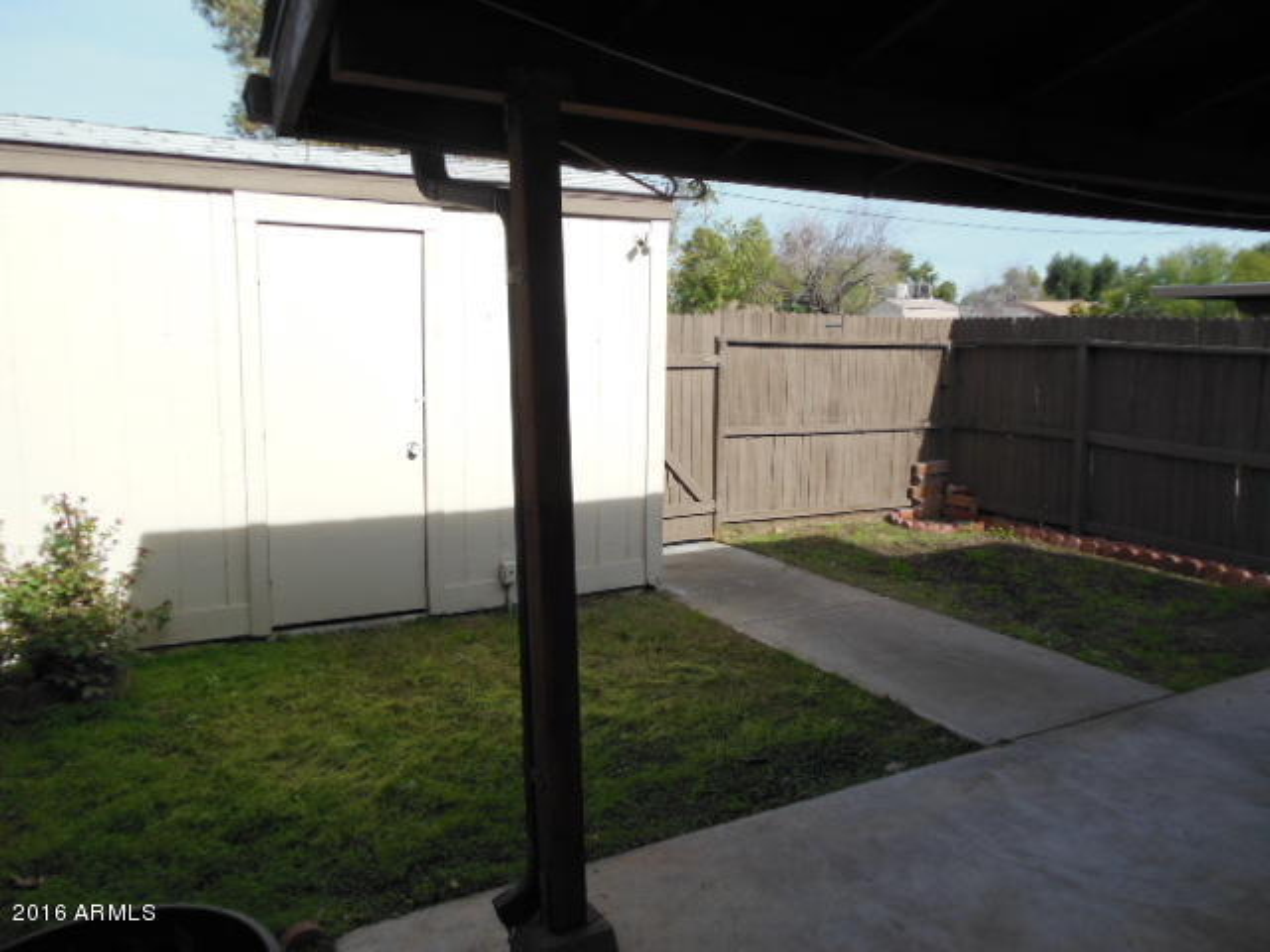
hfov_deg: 69.4
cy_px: 476
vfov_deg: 54.9
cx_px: 635
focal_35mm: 25
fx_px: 917
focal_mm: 4.5
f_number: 3.2
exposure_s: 1/1250
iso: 125
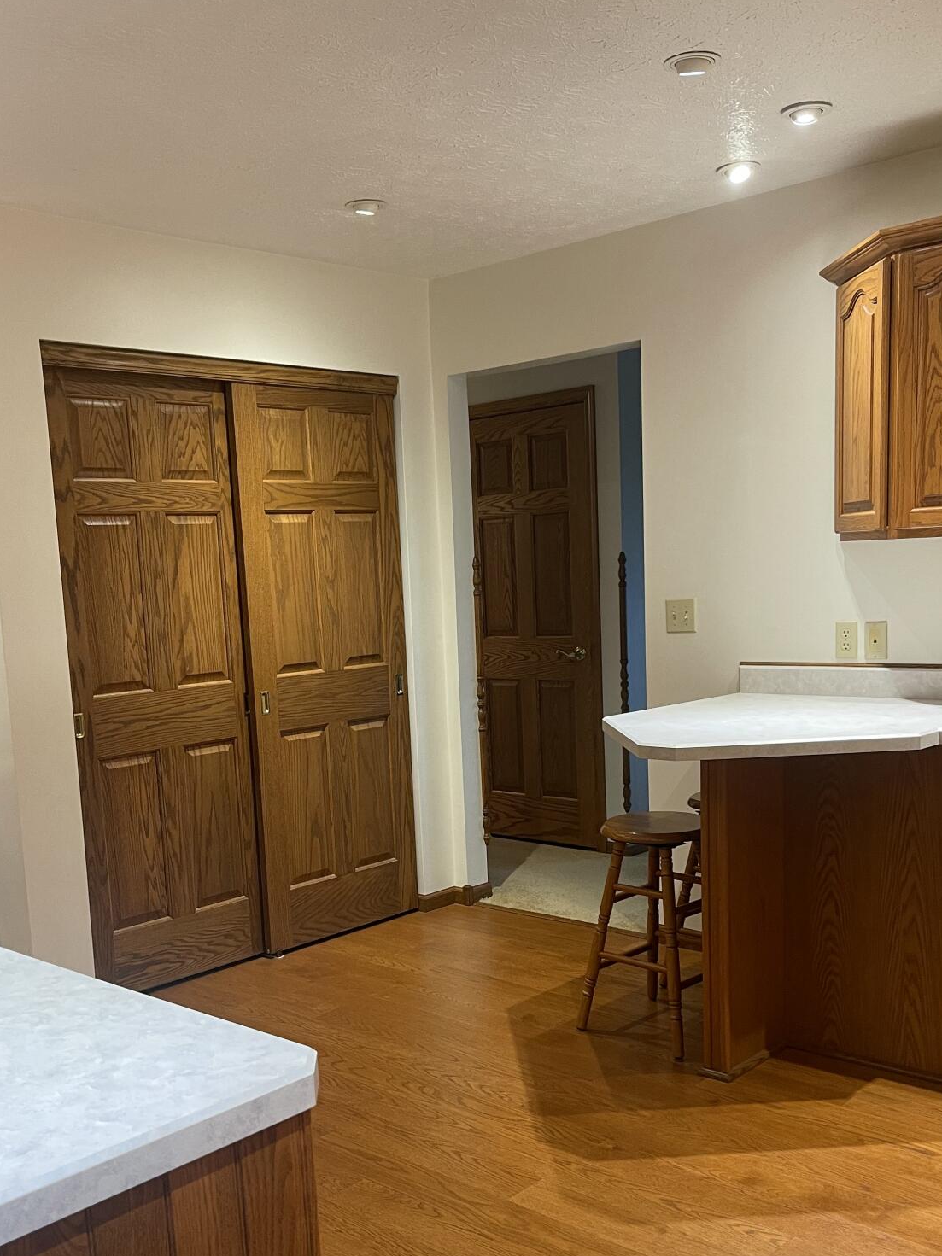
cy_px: 749
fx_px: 1234
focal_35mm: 34
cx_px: 432
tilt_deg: -7.2
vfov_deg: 53.6
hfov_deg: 41.8
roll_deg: +2.7
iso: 160
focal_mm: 5.1
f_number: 1.6
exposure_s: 1/60
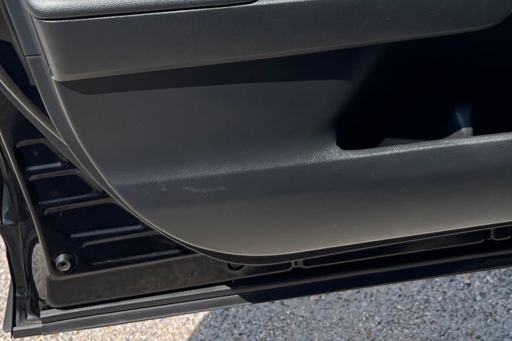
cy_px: -41
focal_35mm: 66
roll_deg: +0.1
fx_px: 938
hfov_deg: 30.2
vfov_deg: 19.7
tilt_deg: -28.5
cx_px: 351
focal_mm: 5.7
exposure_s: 1/3356
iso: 50
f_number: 1.5
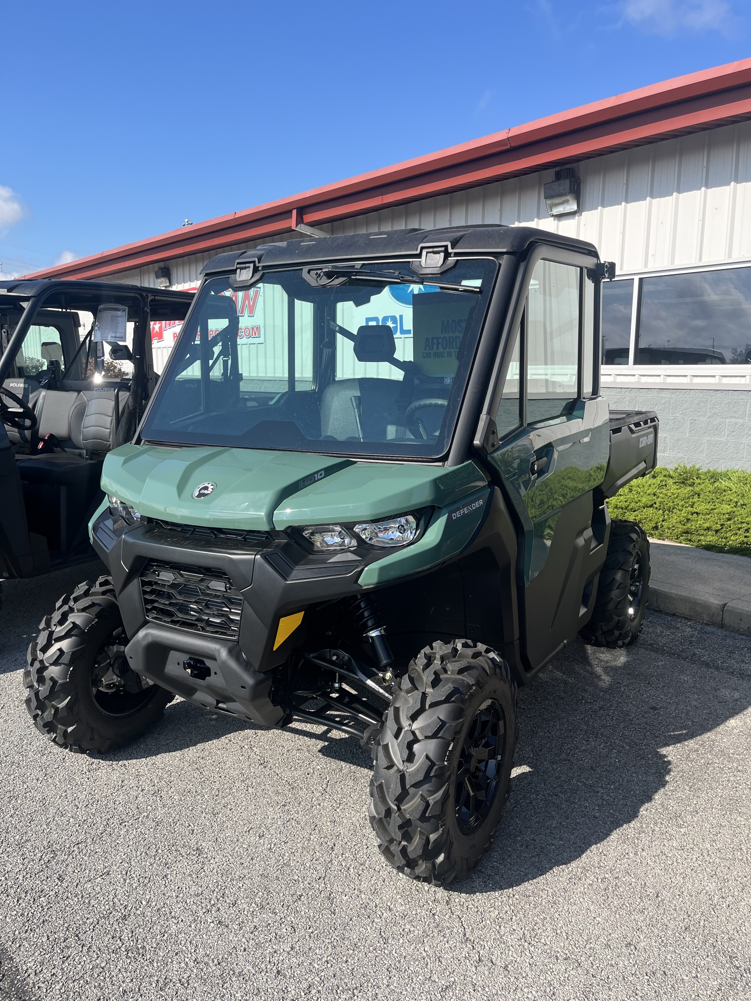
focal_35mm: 26
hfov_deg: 53.1
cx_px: 376
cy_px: 500
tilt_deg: -8.6
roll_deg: +1.4
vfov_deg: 67.3
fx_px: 752
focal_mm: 5.1
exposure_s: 1/2268
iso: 50
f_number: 1.6
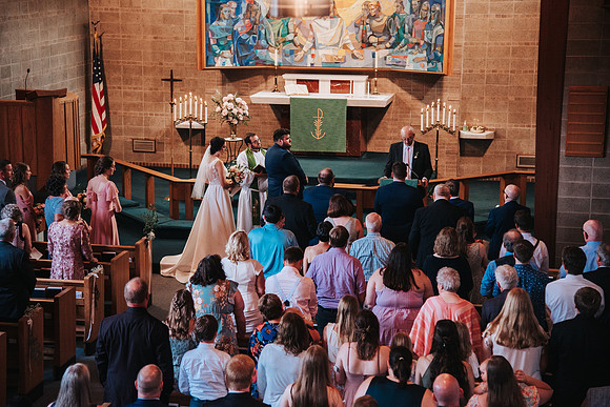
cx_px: 284
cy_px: 190
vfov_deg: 16.9
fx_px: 1372
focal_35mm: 81
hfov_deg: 25.1
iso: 1000
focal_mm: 75
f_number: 4
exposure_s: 1/200
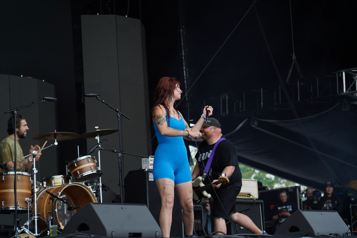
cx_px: 178
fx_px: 1041
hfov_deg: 19.5
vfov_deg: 13.0
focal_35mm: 105
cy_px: 119
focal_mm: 105
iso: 100
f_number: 4.5
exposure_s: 1/160
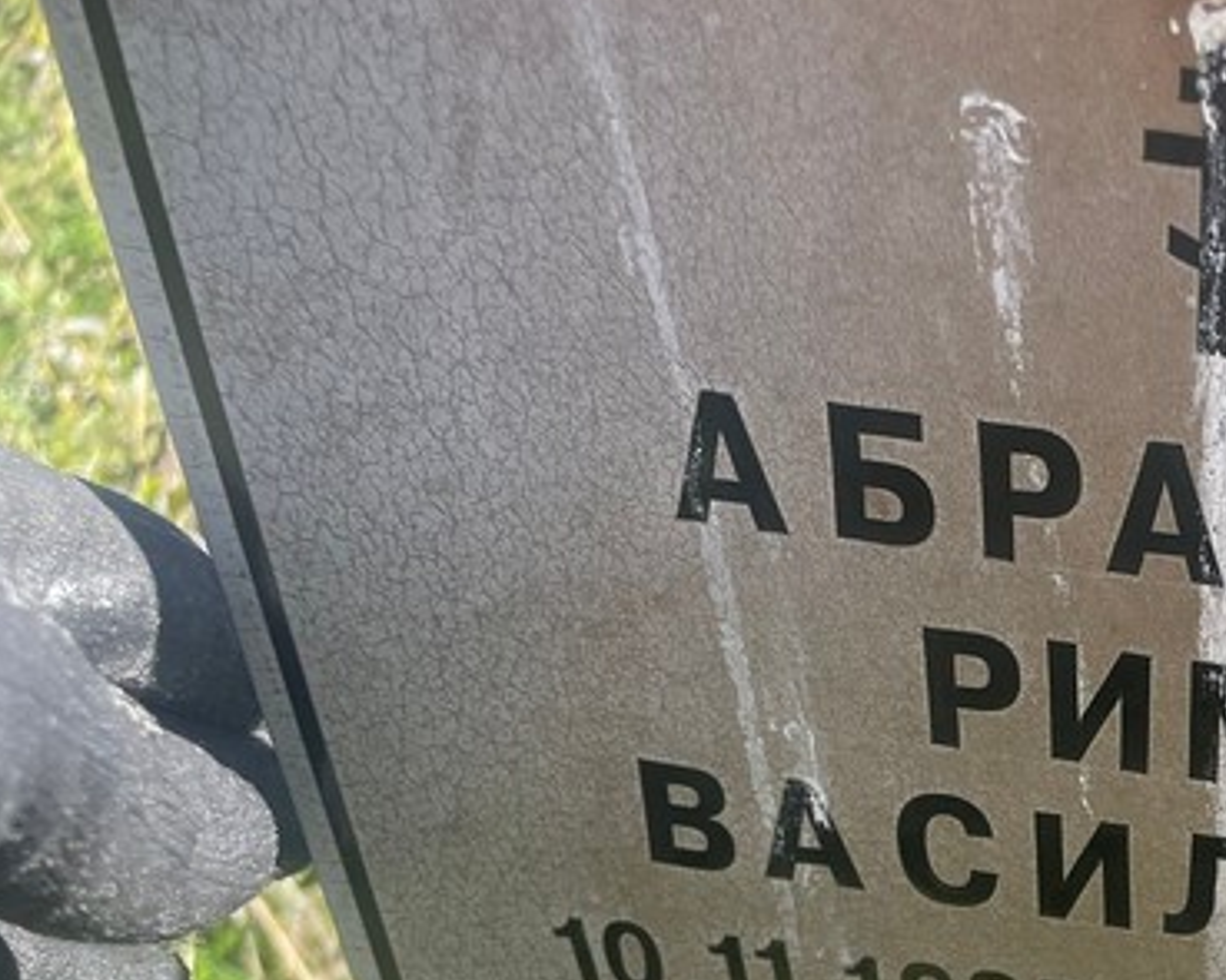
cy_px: 933
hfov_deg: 31.4
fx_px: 1995
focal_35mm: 55
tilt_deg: -30.8
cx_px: 1253
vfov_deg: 26.4
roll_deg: -2.9
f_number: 1.6
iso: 32
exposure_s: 1/633
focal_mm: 4.2
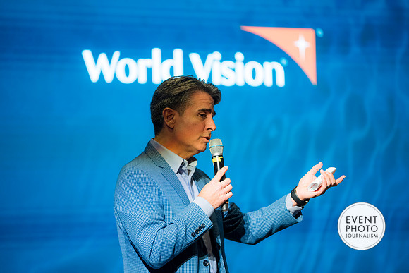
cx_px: 204
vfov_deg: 6.9
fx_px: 2273
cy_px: 136
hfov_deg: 10.3
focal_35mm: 200
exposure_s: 1/125
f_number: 2.8
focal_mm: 200
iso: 640
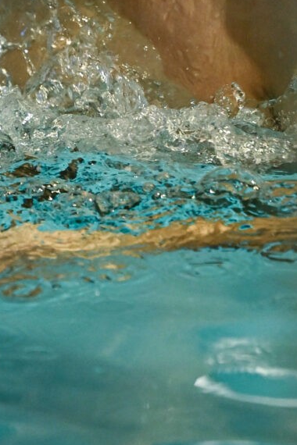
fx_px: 7499
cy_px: -28
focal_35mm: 606
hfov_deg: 2.3
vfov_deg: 3.4
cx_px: 61
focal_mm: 135
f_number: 2.8
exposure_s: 1/800
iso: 2000
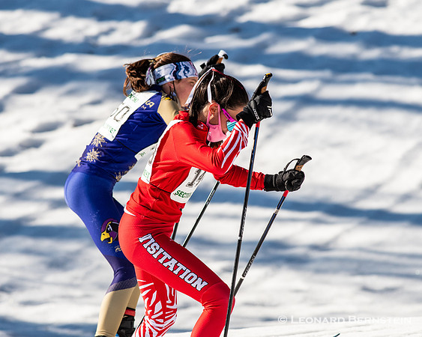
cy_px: 168
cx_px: 189
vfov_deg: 3.1
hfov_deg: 3.8
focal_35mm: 507
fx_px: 6328
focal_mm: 300
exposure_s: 1/2000
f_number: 6.3
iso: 400
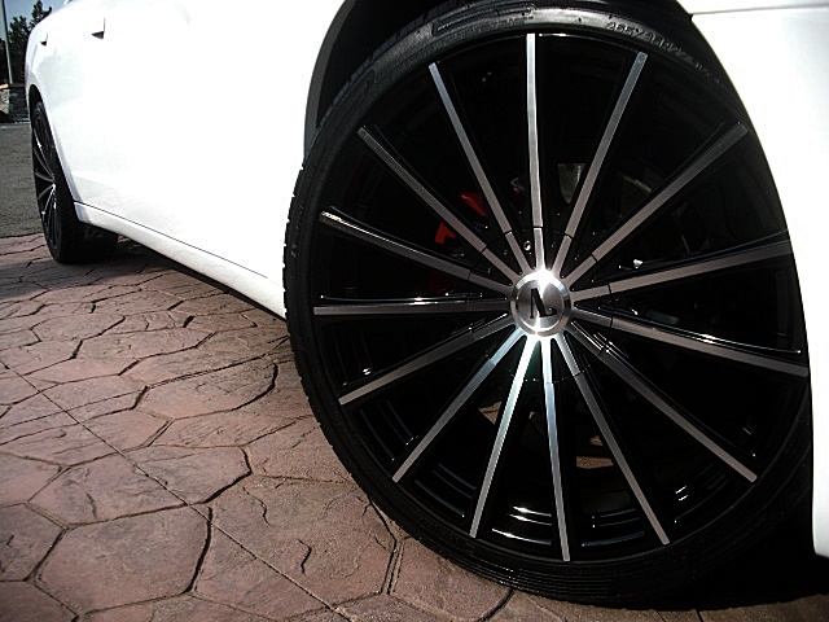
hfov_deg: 51.4
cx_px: 414
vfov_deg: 39.7
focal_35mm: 36
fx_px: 862
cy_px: 311
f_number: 2.8
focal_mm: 6.3
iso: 50
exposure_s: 1/400
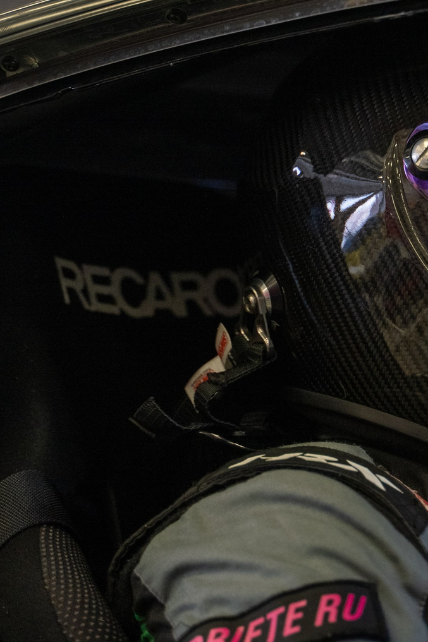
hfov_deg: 10.7
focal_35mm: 126
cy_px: 307
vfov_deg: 16.3
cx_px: 474
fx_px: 2248
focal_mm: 50
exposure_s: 1/200
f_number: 2.8
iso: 800
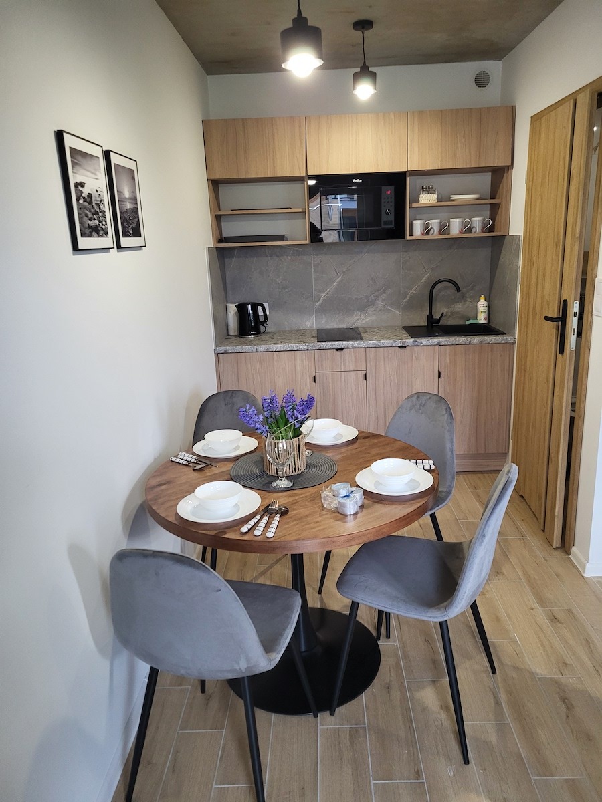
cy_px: 401
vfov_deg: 67.3
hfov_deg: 53.1
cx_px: 301
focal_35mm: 26
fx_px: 603
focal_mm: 5.4
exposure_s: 1/100
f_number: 1.8
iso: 320
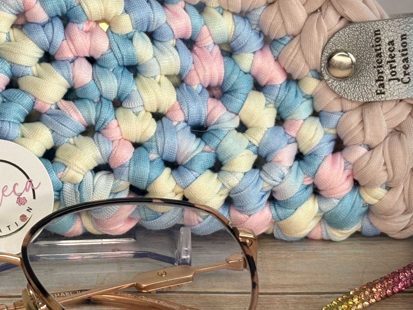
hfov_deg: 18.7
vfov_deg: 14.2
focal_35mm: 104
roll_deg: +1.2
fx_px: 1241
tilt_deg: -25.4
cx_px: 83
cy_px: 163
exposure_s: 1/77
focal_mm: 5.96
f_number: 1.6
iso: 50
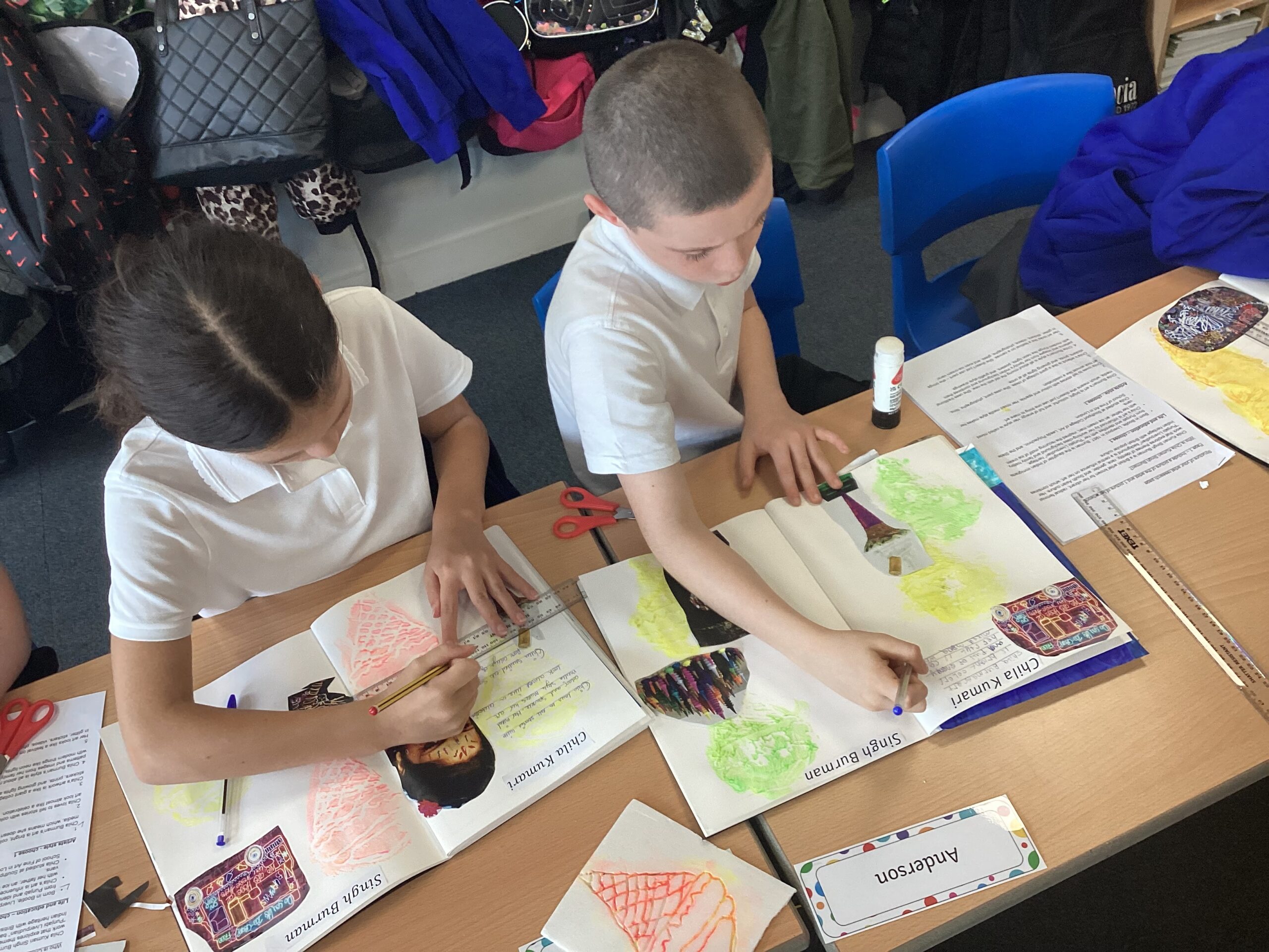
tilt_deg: -46.9
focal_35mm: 31
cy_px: 476
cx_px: 634
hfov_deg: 58.4
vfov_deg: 45.4
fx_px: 1136
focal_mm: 3.3
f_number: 2.4
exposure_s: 1/100
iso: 80
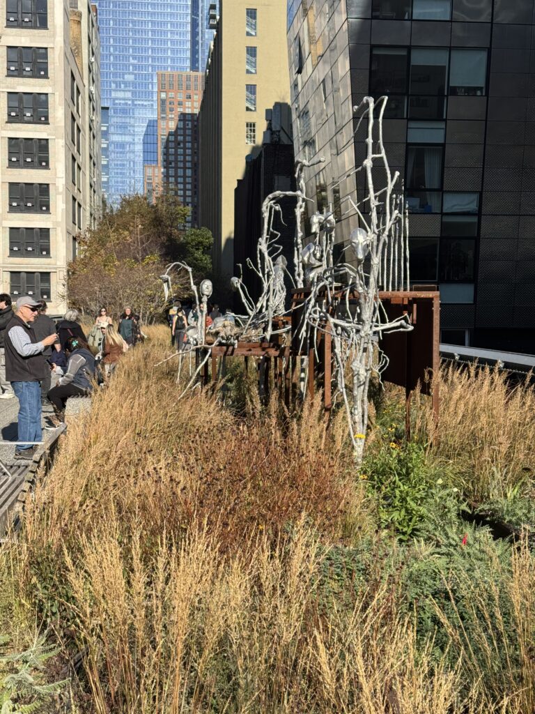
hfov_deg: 30.3
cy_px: 357
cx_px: 268
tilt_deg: -3.1
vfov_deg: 39.7
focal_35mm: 48
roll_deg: -0.5
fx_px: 989
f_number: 1.78
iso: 64
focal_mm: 6.76
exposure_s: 1/3425
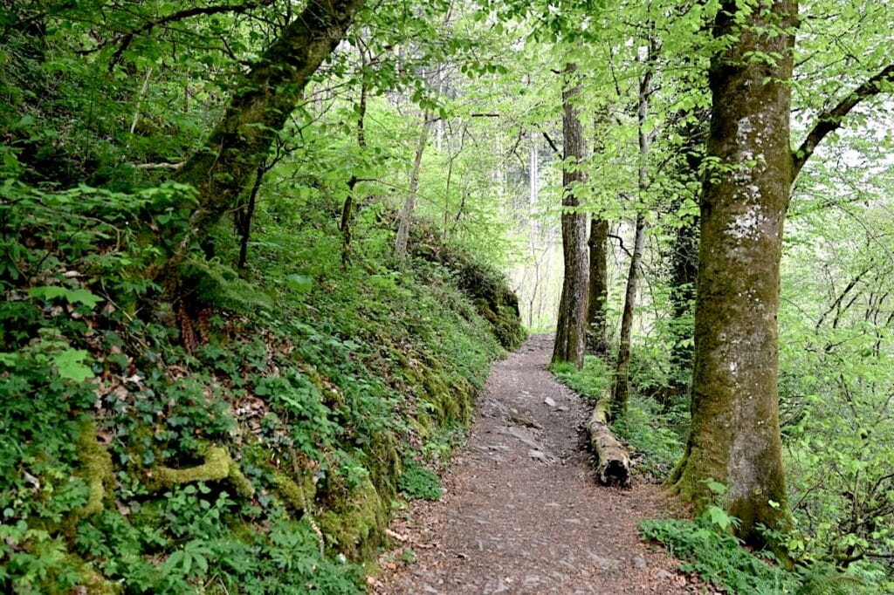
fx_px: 745
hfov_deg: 61.9
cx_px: 447
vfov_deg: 43.6
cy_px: 298
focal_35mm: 30
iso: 400
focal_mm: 30
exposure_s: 1/160
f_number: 4
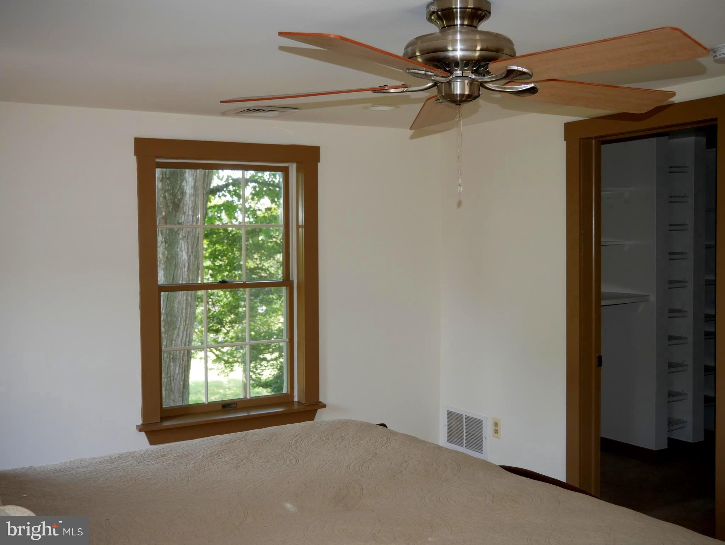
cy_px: 272
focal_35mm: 40
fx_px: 838
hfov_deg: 46.8
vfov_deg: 36.0
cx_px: 362
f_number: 4.1
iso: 400
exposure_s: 1/60
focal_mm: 20
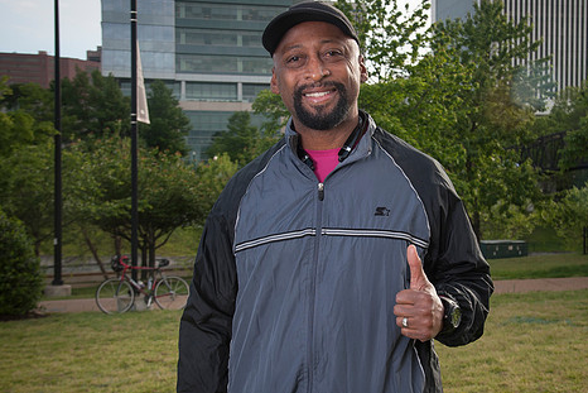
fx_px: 899
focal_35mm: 55
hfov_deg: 36.1
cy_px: 204
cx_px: 363
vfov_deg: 24.6
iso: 100
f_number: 7.1
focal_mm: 38
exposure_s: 1/200
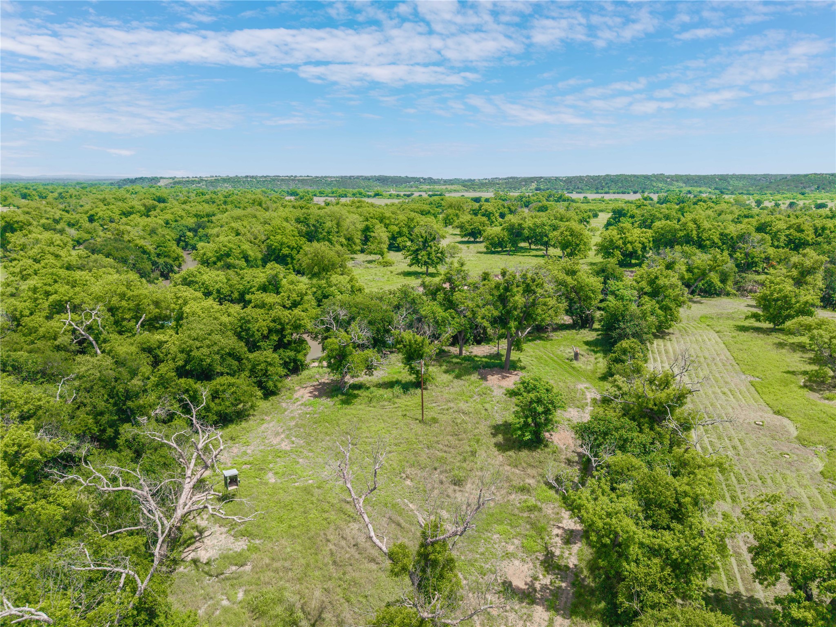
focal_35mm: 24
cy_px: 314
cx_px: 418
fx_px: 580
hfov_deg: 71.6
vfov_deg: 56.8
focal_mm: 8.67
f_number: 1.8
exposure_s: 1/3200
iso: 160
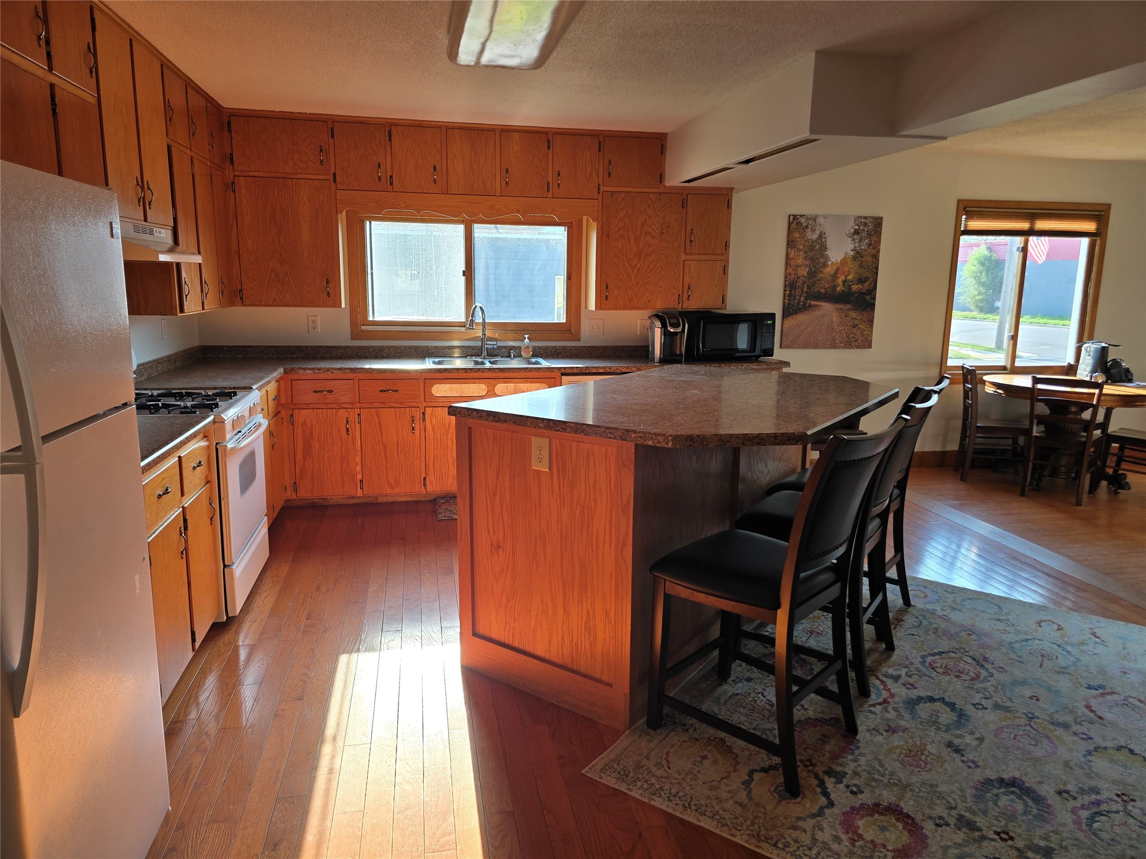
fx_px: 761
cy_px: 430
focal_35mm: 23
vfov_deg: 58.9
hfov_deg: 73.9
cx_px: 573
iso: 40
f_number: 1.7
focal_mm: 6.3
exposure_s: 1/180
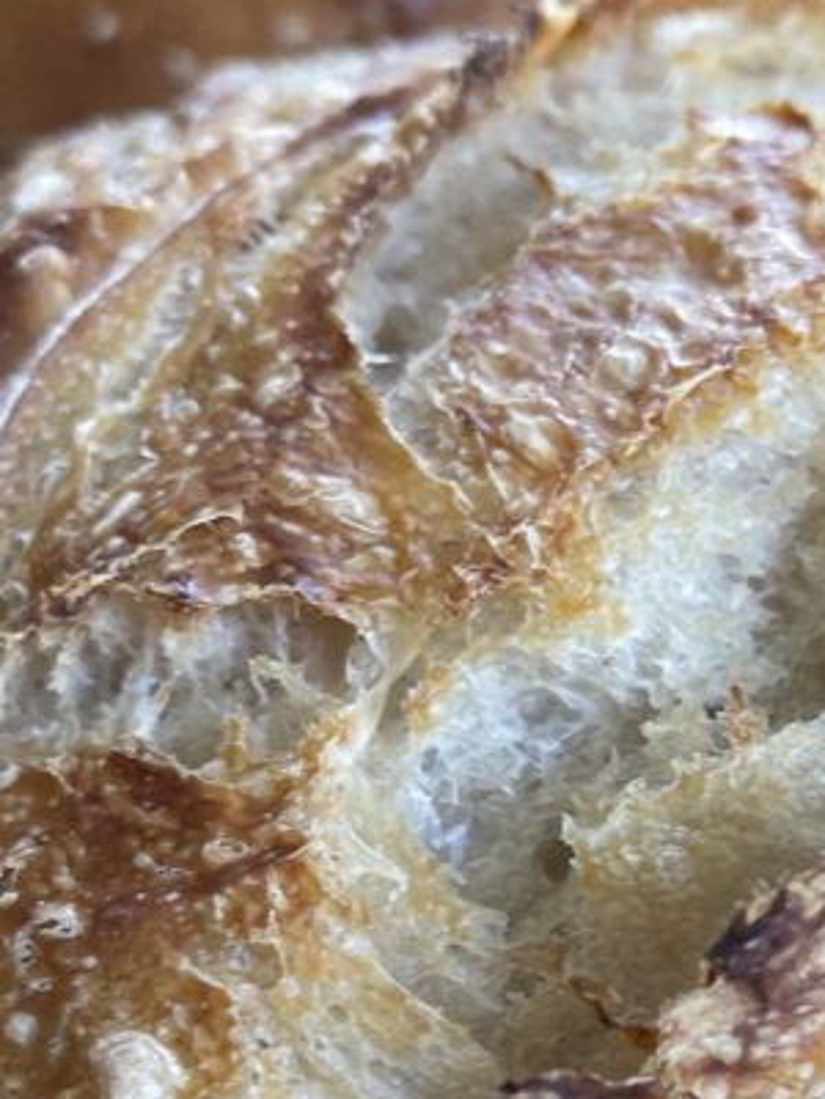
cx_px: 1012
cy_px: 800
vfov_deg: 29.9
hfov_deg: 21.2
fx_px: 2034
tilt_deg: -47.6
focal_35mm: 64
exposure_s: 1/121
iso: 125
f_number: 1.6
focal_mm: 5.1
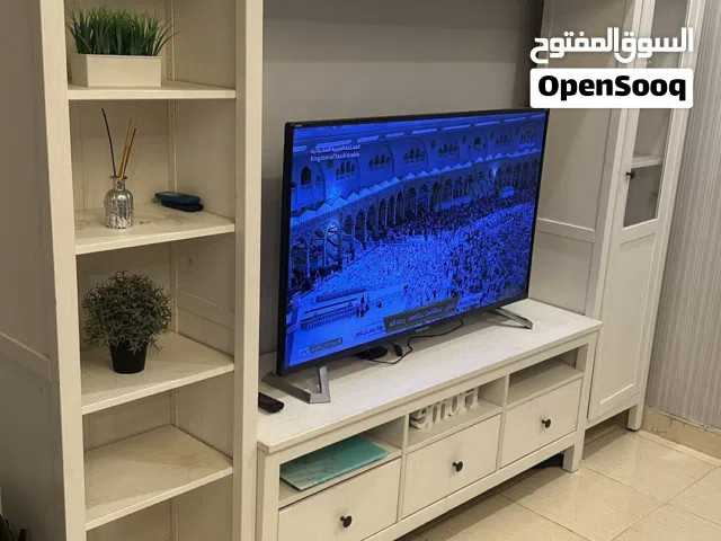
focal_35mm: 24
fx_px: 500
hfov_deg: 71.6
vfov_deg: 56.8
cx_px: 360
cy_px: 270
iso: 200
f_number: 1.78
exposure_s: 1/50
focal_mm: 6.86
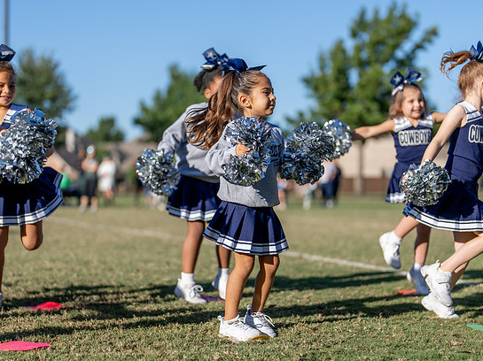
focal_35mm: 75
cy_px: 211
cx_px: 239
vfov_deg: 19.6
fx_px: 1046
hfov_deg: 26.0
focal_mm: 50
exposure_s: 1/6400
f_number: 1.2
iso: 100
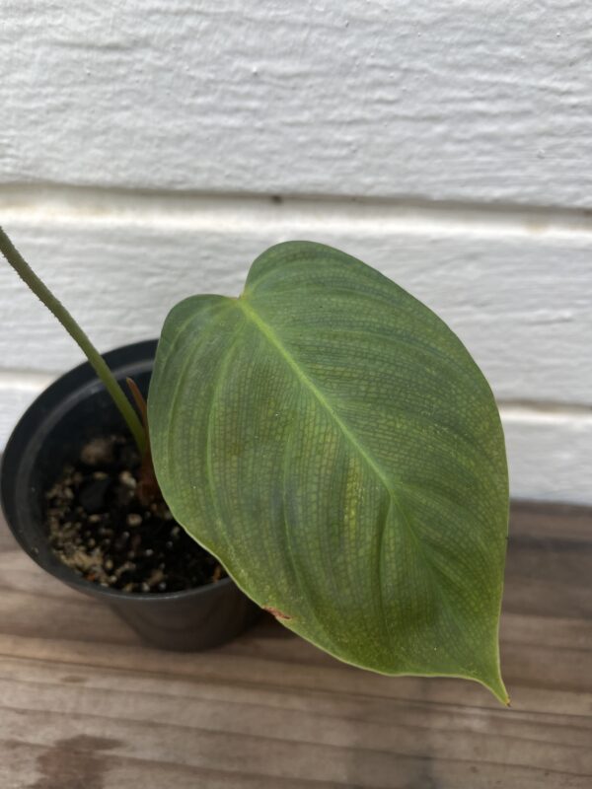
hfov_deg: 53.1
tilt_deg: -45.4
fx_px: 593
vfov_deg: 67.3
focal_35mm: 26
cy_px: 394
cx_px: 296
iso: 50
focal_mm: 5.1
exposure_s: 1/1129
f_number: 1.6
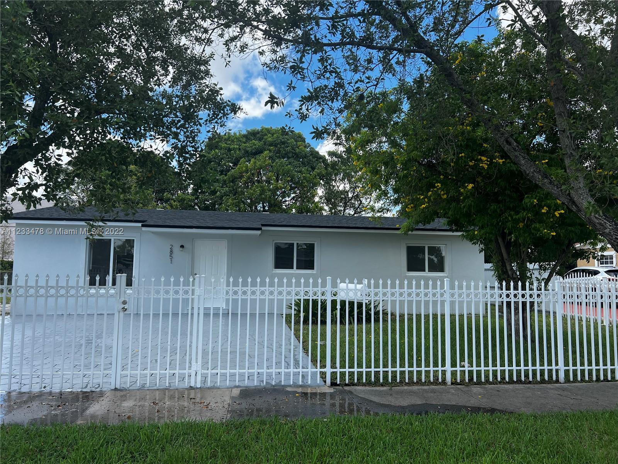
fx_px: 464
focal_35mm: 26
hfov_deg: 67.3
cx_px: 309
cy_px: 232
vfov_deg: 53.1
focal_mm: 5.7
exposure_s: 1/1597
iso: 50
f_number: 1.5
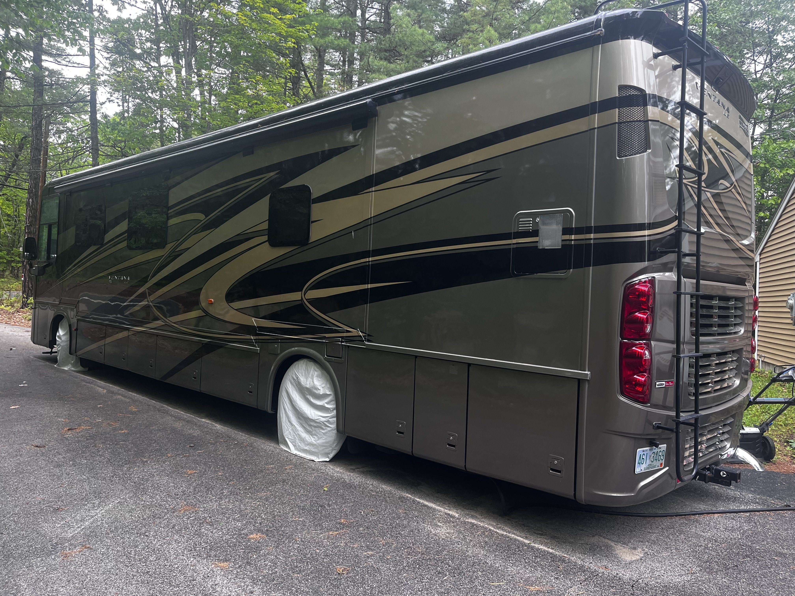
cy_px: 298
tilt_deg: +0.3
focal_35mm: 26
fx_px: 597
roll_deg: -0.6
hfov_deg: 67.3
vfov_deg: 53.1
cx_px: 398
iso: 64
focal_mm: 5.1
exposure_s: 1/122
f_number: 1.6
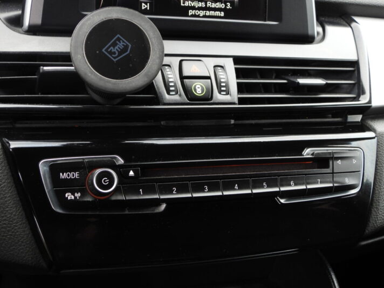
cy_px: 144
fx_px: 521
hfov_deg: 40.4
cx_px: 192
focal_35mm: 47
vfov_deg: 30.9
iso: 160
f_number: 3.2
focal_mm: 8.5
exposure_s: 1/30
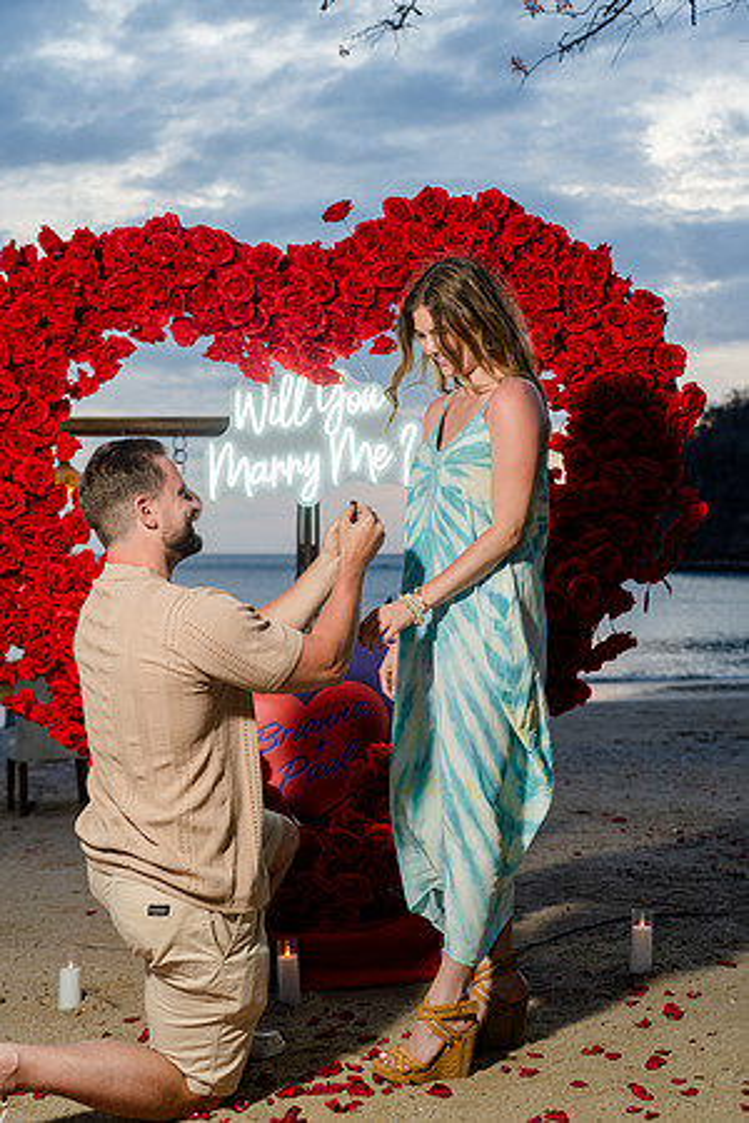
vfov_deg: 41.1
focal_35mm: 48
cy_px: 562
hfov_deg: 28.1
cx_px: 374
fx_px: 1498
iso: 400
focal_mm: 48
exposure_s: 1/160
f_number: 4
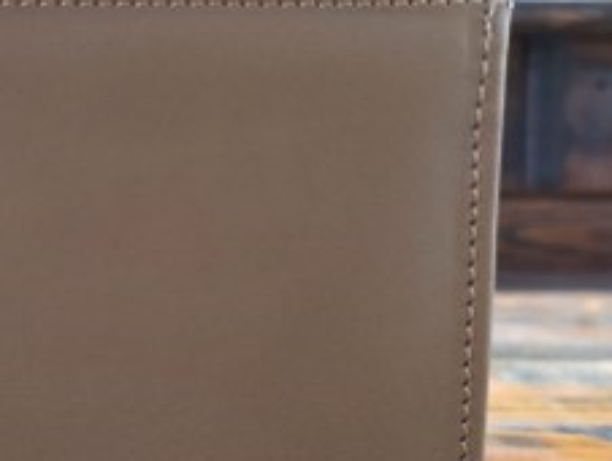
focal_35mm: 65
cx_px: 108
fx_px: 1150
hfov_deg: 29.0
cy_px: 249
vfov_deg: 22.6
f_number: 1.7
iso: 250
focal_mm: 6.3
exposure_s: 1/100
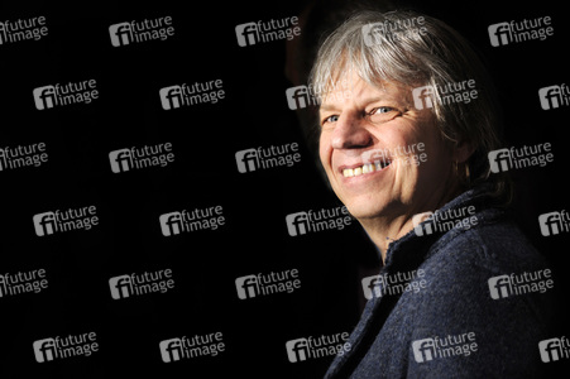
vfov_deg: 6.9
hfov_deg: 10.3
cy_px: 190
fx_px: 3164
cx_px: 285
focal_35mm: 200
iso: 200
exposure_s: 1/200
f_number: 7.1
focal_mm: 200
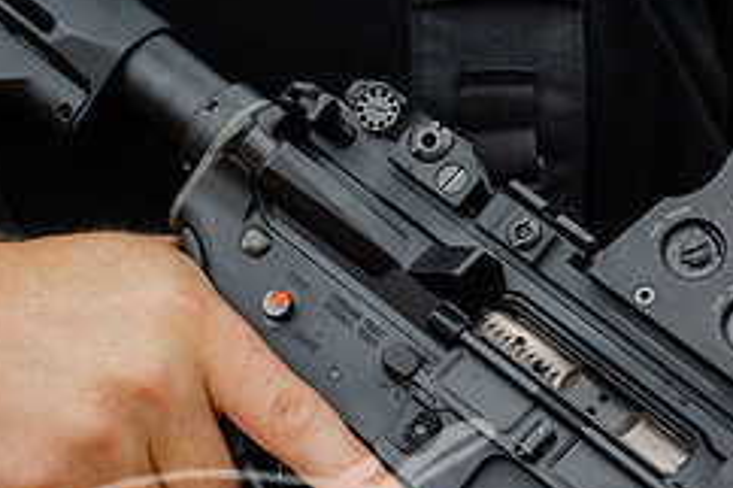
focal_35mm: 120
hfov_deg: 17.1
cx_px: 321
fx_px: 2442
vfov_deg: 11.4
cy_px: 247
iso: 800
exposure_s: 1/320
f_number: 4
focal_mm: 50
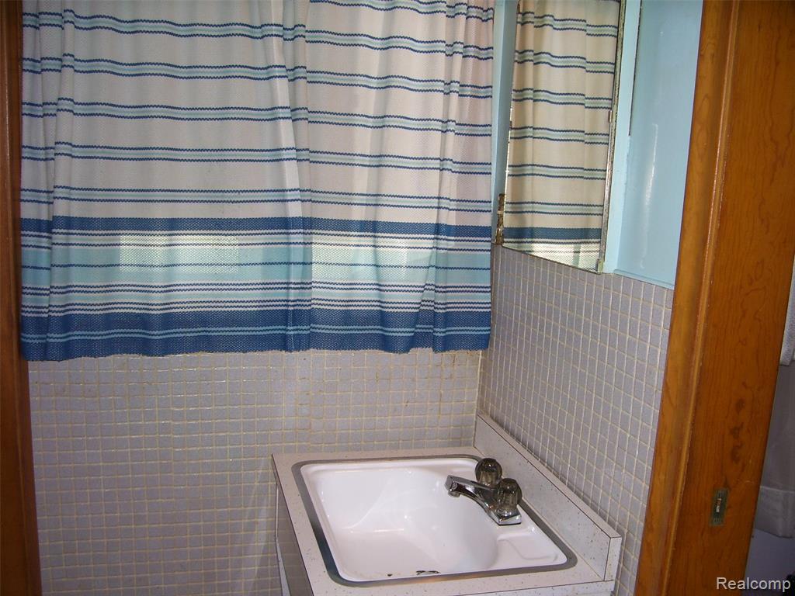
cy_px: 298
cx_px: 398
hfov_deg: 54.0
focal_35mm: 34
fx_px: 781
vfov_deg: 41.8
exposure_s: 1/60
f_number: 2.7
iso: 80
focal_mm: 5.6
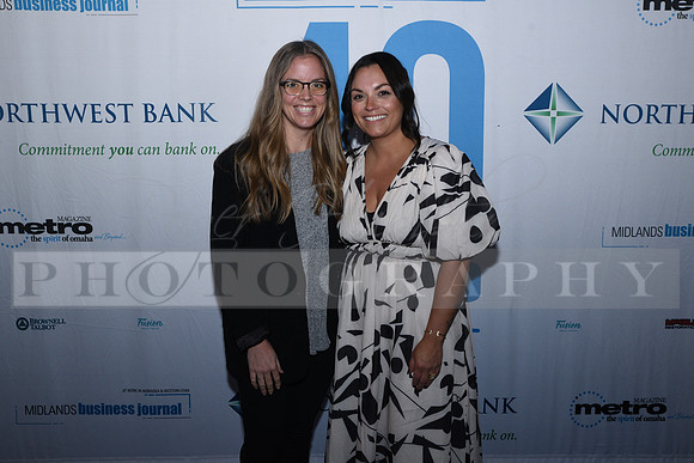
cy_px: 232
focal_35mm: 38
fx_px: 733
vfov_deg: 35.1
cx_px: 347
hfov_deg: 50.7
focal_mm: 38
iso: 1000
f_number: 7.1
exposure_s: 1/160
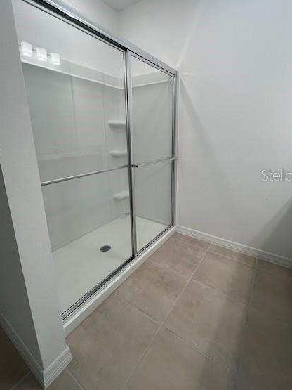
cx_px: 159
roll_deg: +0.1
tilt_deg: -13.2
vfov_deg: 97.8
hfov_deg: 81.5
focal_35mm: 15
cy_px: 175
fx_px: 169
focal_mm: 1.57
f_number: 1.8
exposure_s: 1/120
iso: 64
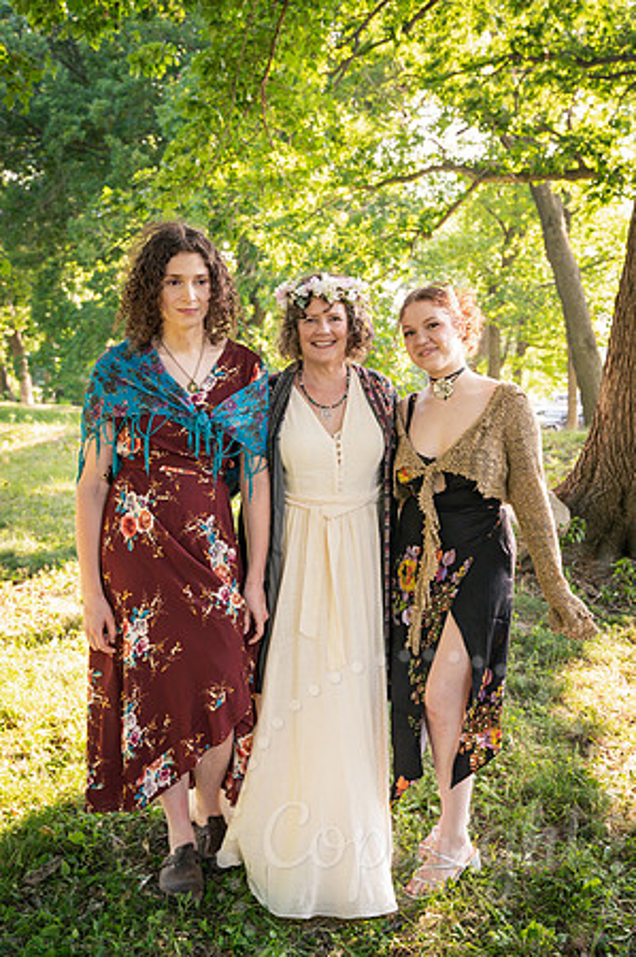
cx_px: 318
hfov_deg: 29.8
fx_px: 1195
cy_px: 478
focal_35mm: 45
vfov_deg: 43.6
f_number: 5
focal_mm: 45
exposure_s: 1/320
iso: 1000
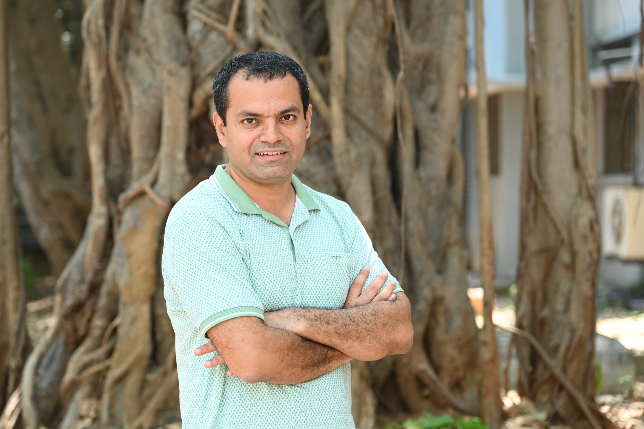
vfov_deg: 16.2
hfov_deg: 24.2
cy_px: 214
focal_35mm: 84
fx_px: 1502
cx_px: 322
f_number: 4
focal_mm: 84
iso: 160
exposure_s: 1/60
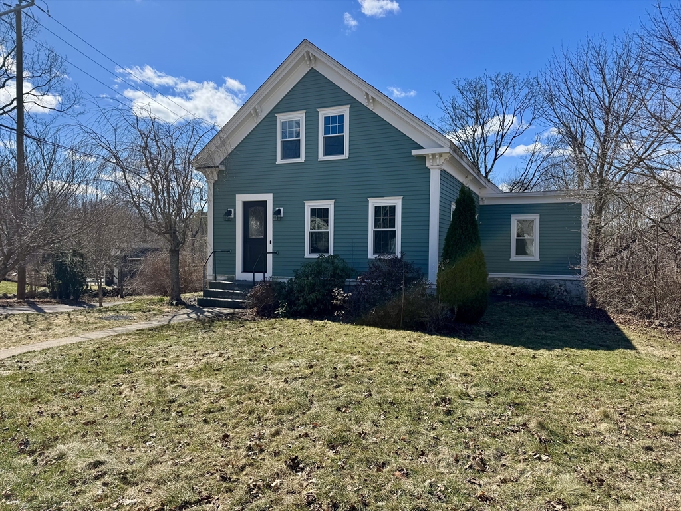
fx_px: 472
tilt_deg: -1.2
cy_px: 256
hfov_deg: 71.6
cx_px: 340
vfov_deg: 56.8
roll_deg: -0.7
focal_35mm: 24
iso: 80
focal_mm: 6.76
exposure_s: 1/4049
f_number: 1.78
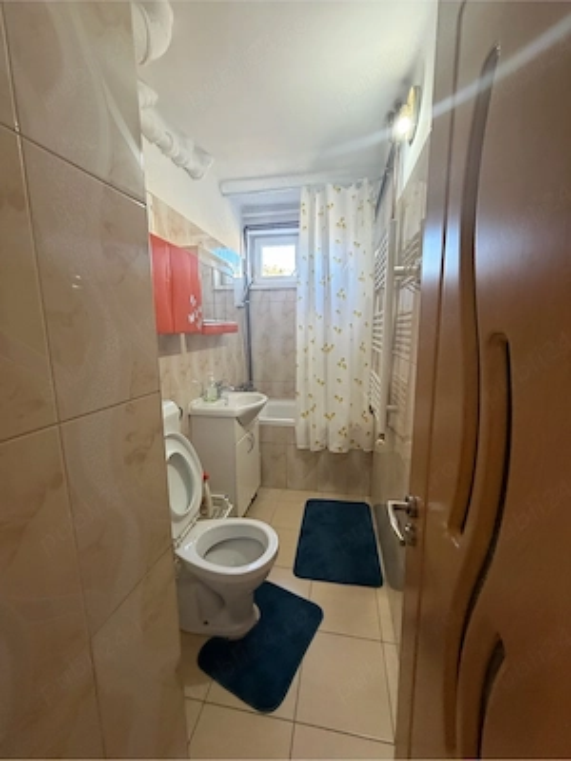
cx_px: 286
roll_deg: +0.9
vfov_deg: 102.1
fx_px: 308
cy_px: 380
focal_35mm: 14
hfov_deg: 85.7
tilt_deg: -8.1
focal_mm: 2.22
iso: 400
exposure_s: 1/50
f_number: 2.2
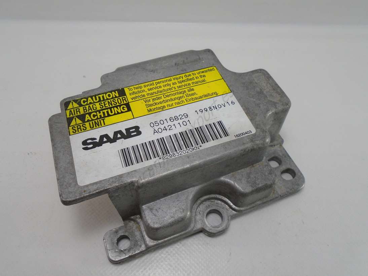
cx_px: 184
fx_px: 276
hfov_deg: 67.3
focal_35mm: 26
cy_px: 138
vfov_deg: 53.0
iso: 100
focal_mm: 4.6
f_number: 3.2
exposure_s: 1/160
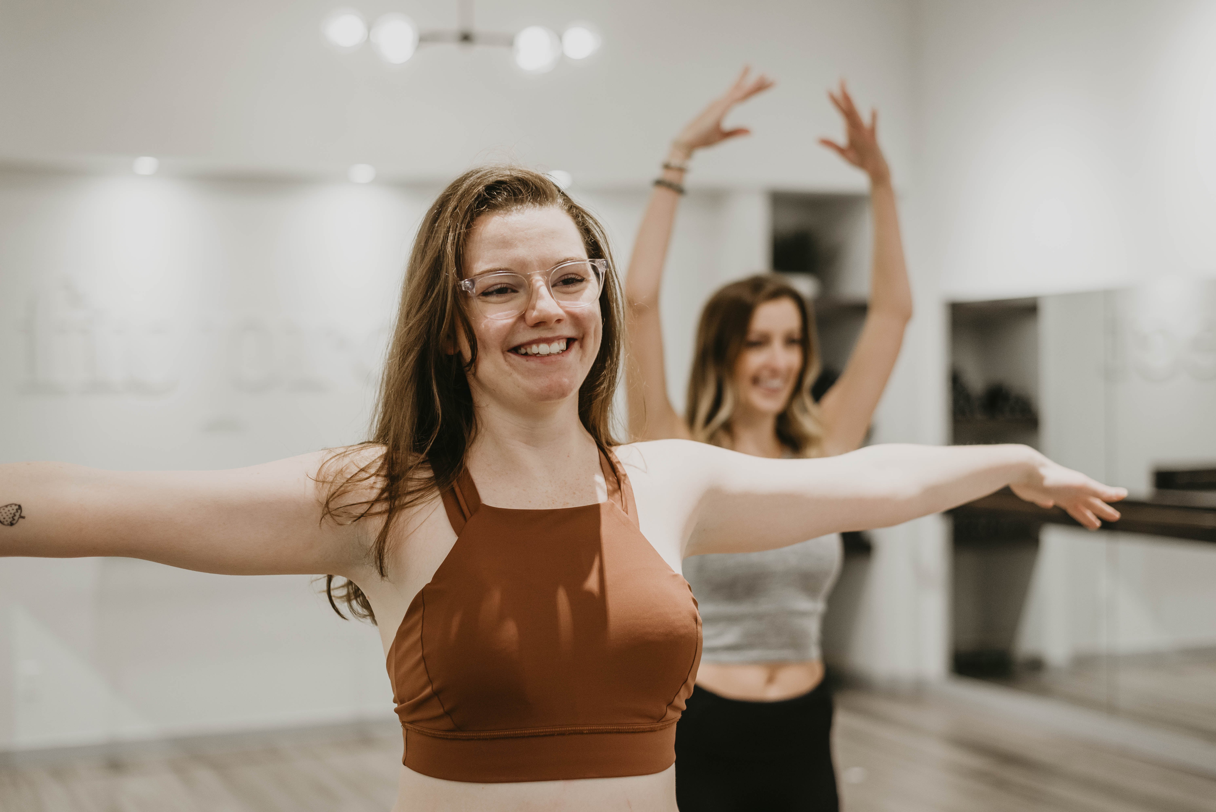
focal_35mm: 50
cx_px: 608
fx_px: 1689
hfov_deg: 39.6
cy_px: 406
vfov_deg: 27.0
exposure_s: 1/200
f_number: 2.5
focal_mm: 50
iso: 400
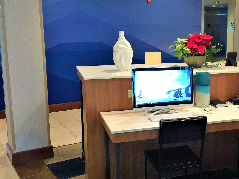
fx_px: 325
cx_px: 192
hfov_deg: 38.8
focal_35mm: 47
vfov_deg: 30.9
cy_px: 88
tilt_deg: -10.9
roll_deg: -1.0
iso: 64
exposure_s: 1/15
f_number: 2.2
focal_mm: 4.15
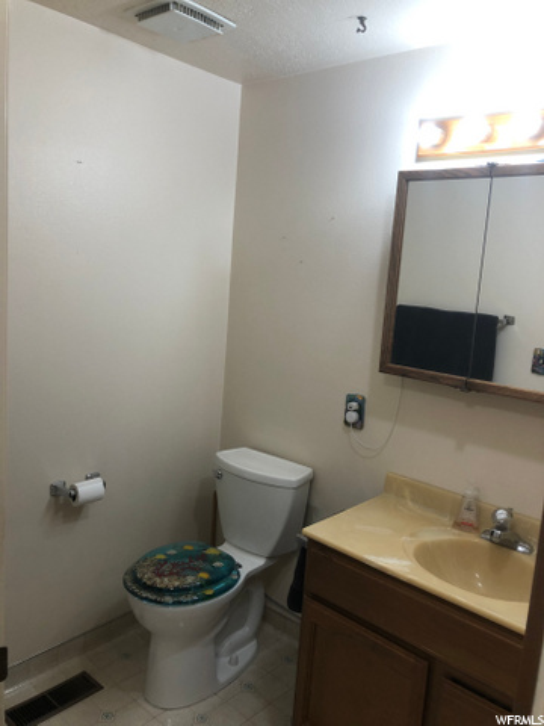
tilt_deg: -7.1
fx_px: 587
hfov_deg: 49.7
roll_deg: -4.4
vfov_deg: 63.4
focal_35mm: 28
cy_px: 363
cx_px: 272
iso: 25
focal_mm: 3.99
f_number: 1.8
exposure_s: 1/40
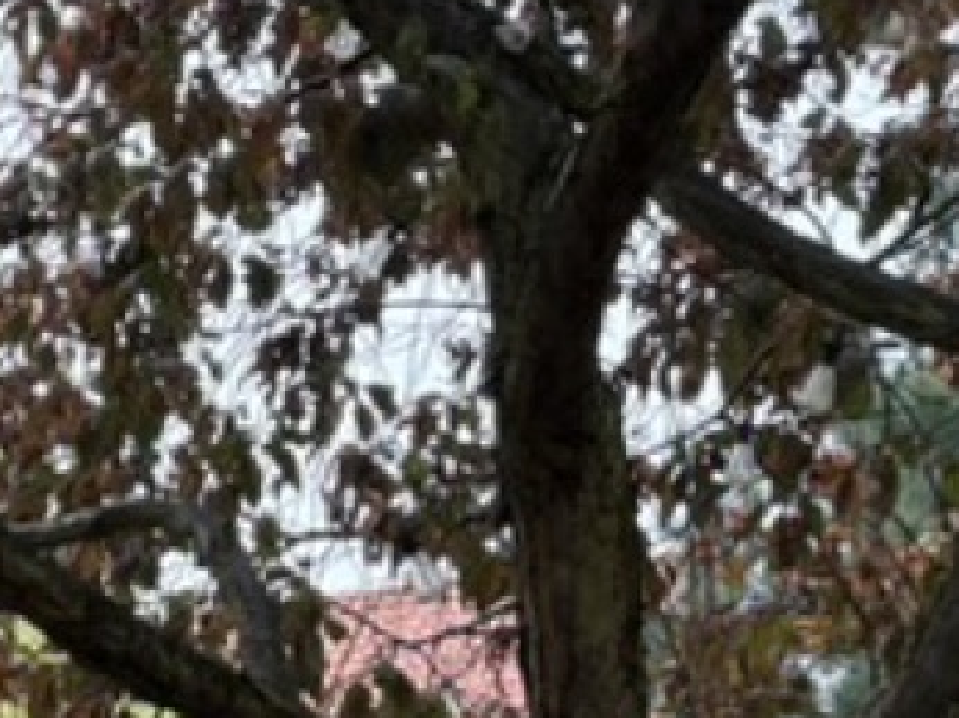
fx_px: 3461
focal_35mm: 125
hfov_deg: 13.3
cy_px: 1458
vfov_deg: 10.8
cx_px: -1020
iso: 160
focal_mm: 6.76
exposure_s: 1/161
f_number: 1.78
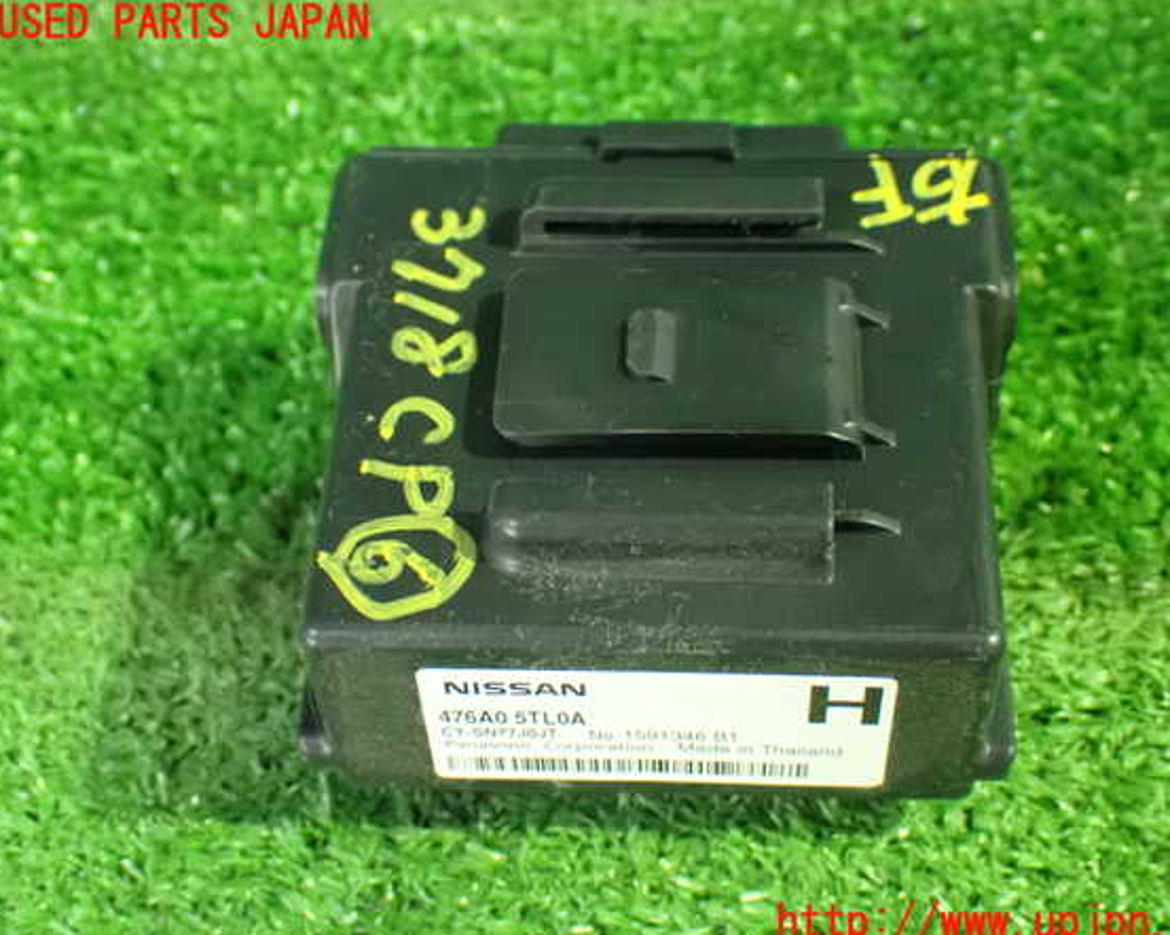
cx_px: 620
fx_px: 1835
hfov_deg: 35.4
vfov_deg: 28.6
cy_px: 474
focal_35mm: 53
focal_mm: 9.01
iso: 1600
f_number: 3.2
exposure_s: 1/25
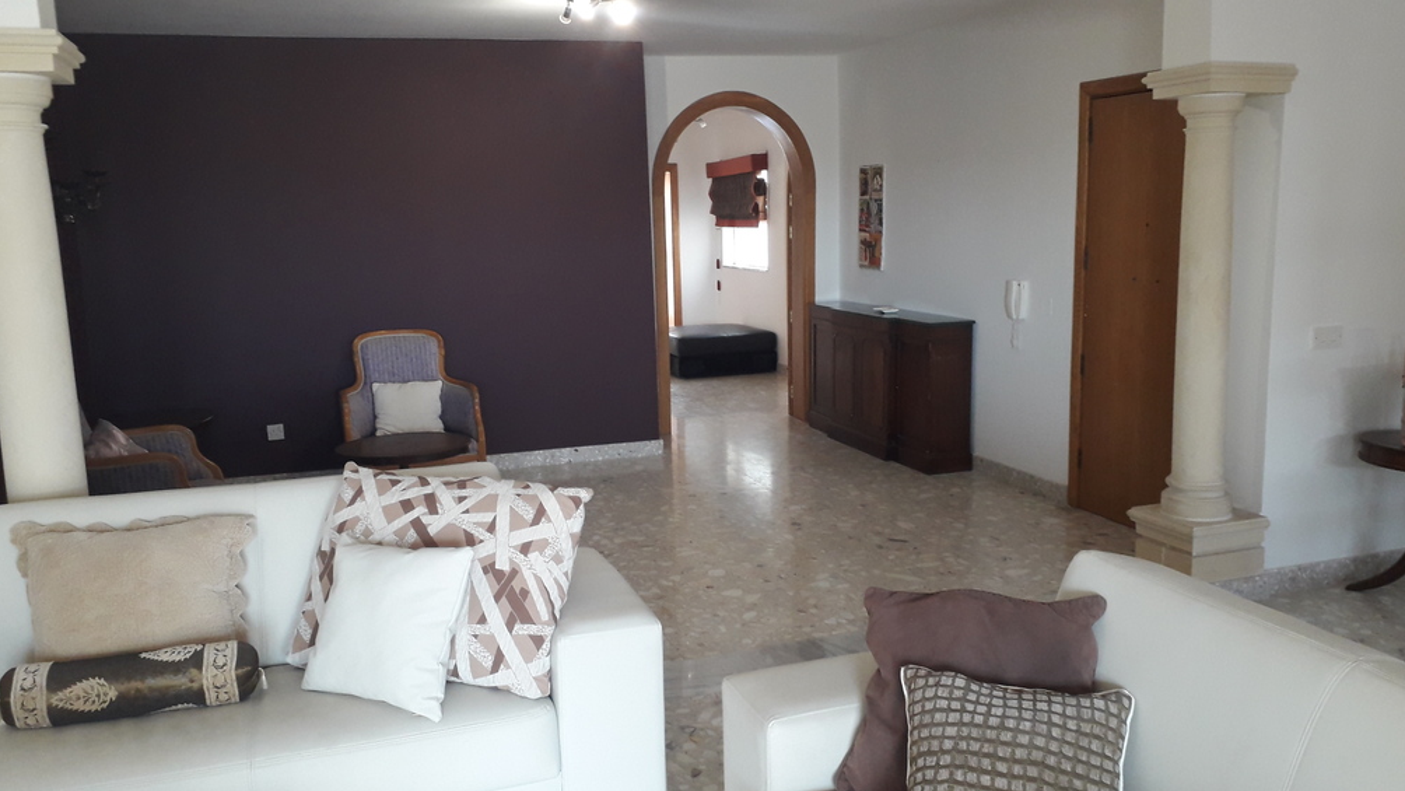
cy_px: 392
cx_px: 711
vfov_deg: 39.0
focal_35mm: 30
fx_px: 1118
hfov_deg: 64.3
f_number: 1.9
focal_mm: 3.6
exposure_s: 1/50
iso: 125
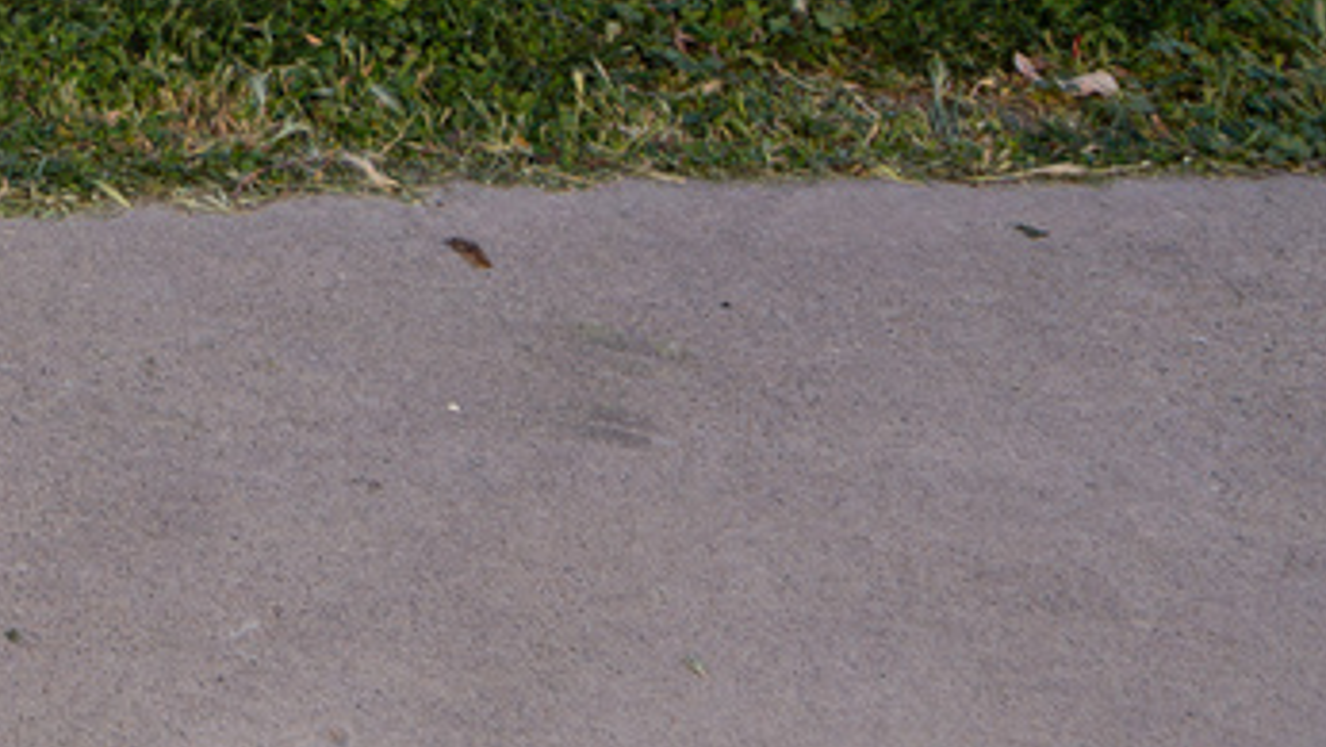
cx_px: -1307
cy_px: -1174
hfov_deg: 17.1
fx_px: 3271
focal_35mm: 93
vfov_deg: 10.7
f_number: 3.2
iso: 160
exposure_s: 1/640
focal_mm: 10
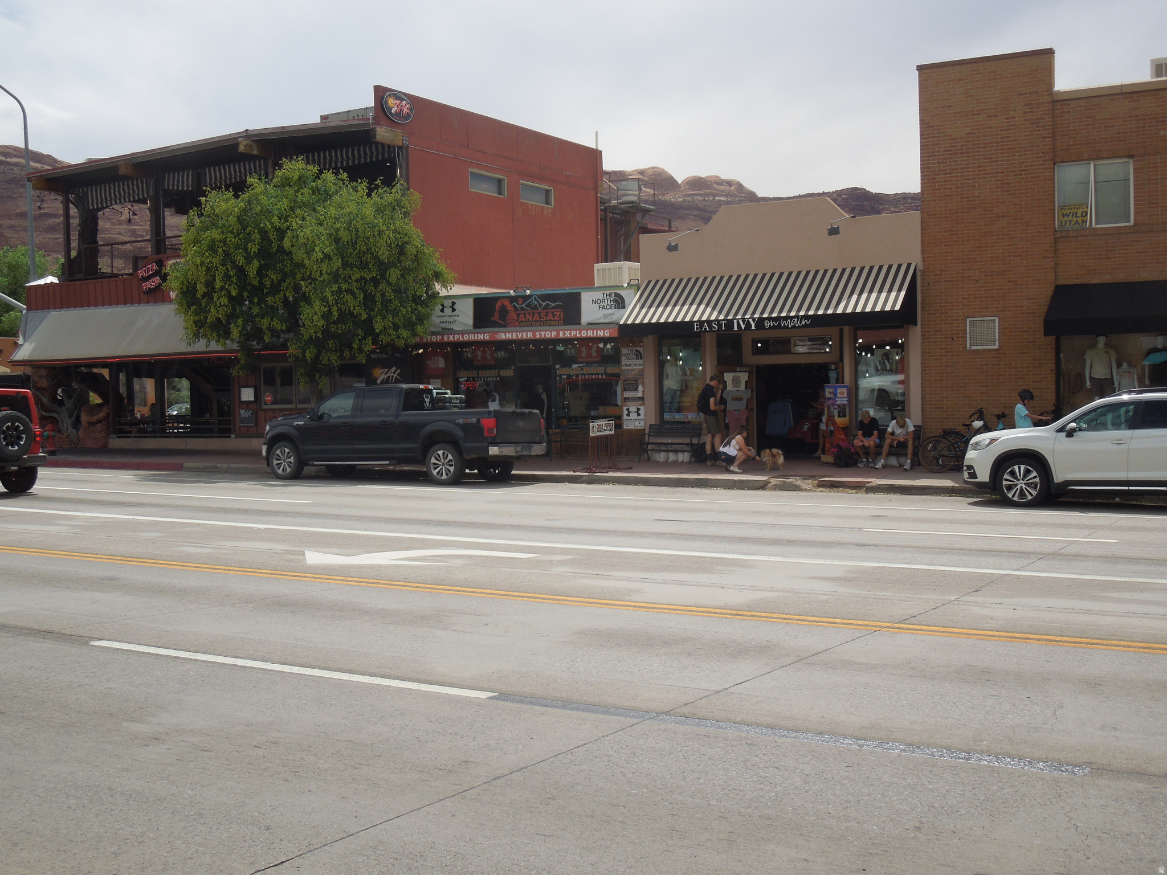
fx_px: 1315
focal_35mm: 39
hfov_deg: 47.9
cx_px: 584
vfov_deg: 36.8
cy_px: 438
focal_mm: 7
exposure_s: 1/400
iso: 100
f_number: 7.6
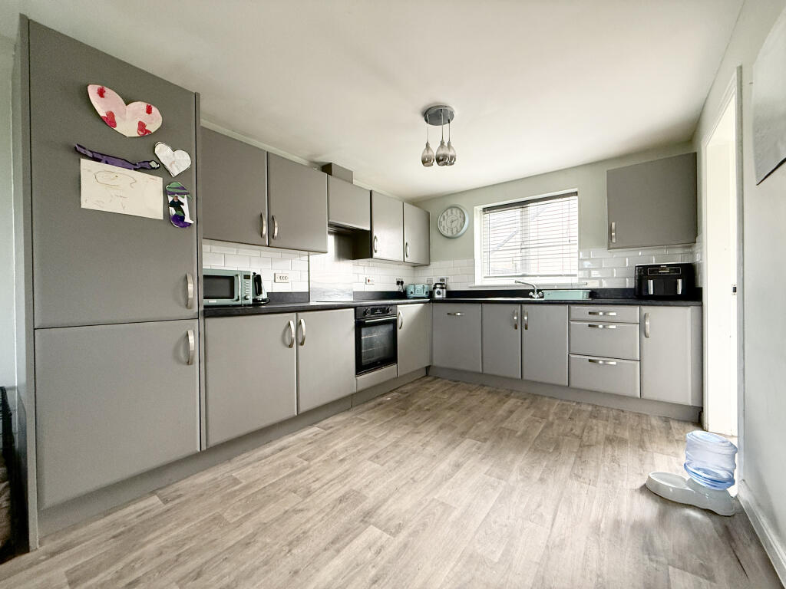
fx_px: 318
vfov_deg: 85.7
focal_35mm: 14
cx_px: 393
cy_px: 294
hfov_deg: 102.1
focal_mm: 2.22
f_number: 2.2
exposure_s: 1/99
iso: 250
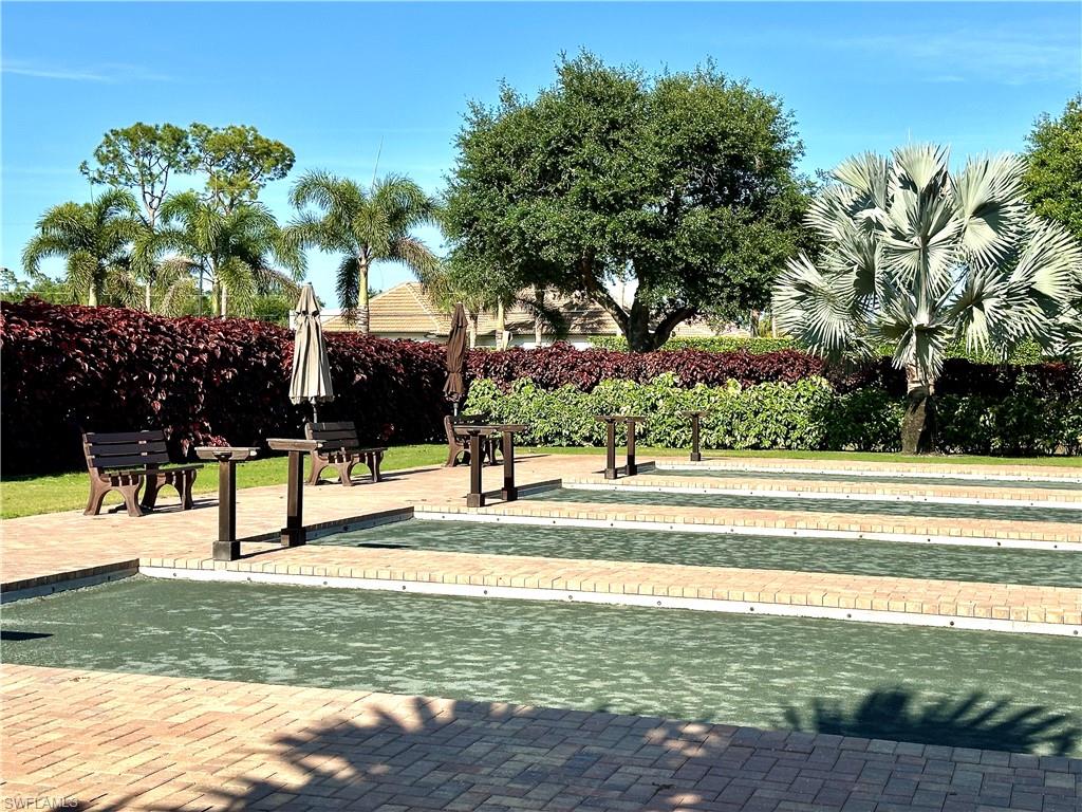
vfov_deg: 30.3
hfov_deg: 39.7
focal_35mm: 48
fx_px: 1500
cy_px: 406
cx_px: 541
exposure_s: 1/3597
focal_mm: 6.86
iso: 64
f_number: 1.78
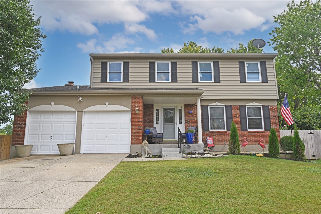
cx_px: 160
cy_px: 107
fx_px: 214
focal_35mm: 24
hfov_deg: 73.7
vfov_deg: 53.1
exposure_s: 1/320
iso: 100
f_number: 7.1
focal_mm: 24
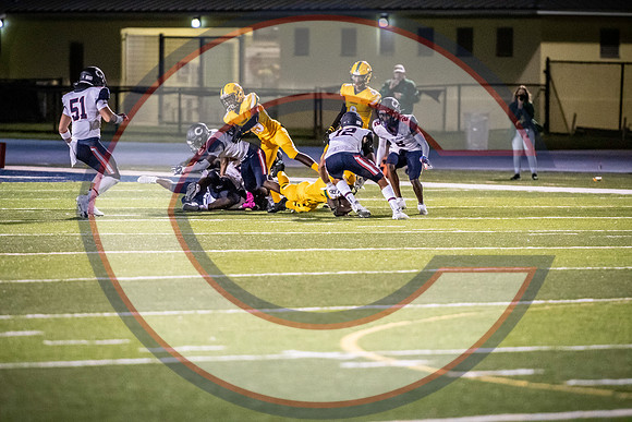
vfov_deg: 4.6
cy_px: 211
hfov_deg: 6.9
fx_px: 5268
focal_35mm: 300
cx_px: 316
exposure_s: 1/2000
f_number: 2.8
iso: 9000
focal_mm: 200
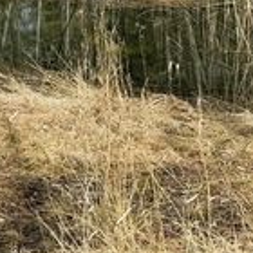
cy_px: -132
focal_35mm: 117
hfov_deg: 14.3
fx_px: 967
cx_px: -67
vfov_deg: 13.9
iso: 80
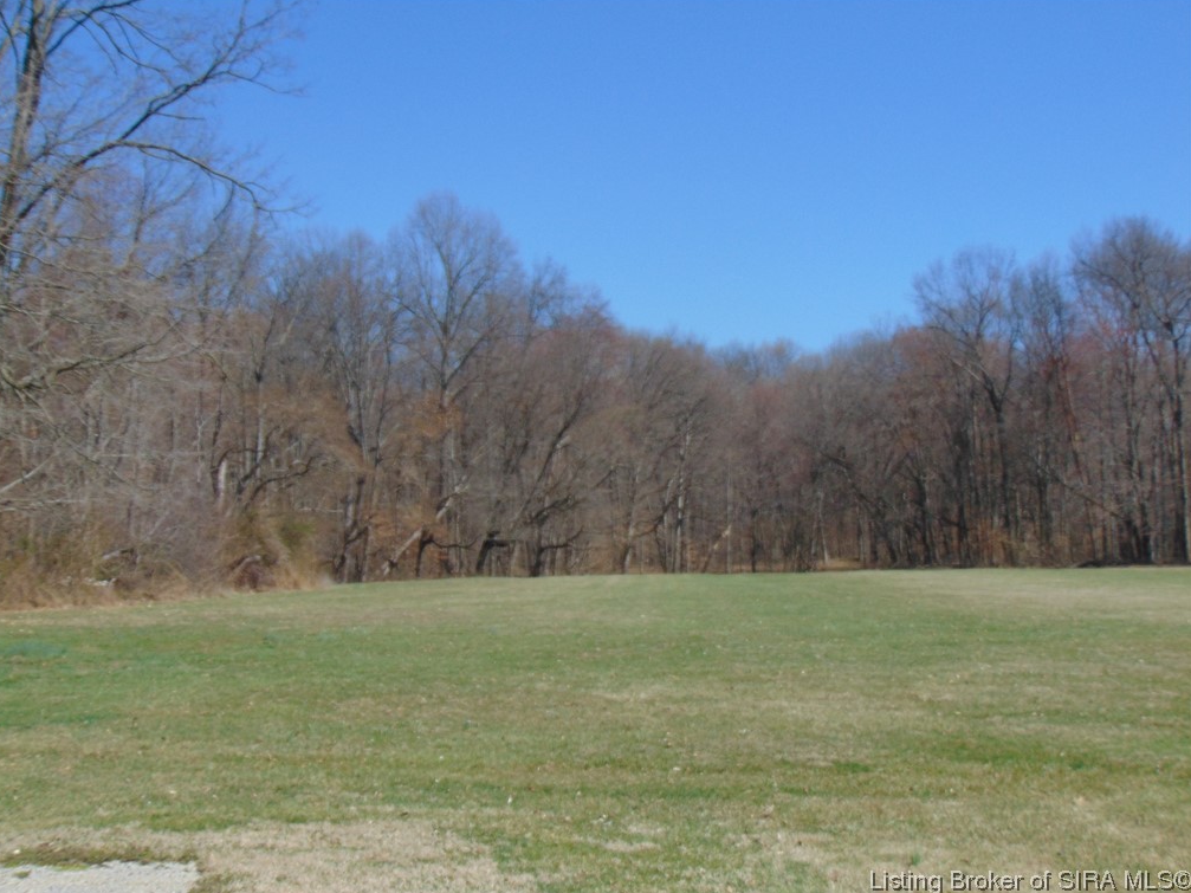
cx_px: 591
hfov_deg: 31.7
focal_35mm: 61
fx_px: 2099
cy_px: 446
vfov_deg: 24.0
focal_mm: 10.8
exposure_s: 1/1000
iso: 80
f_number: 3.6
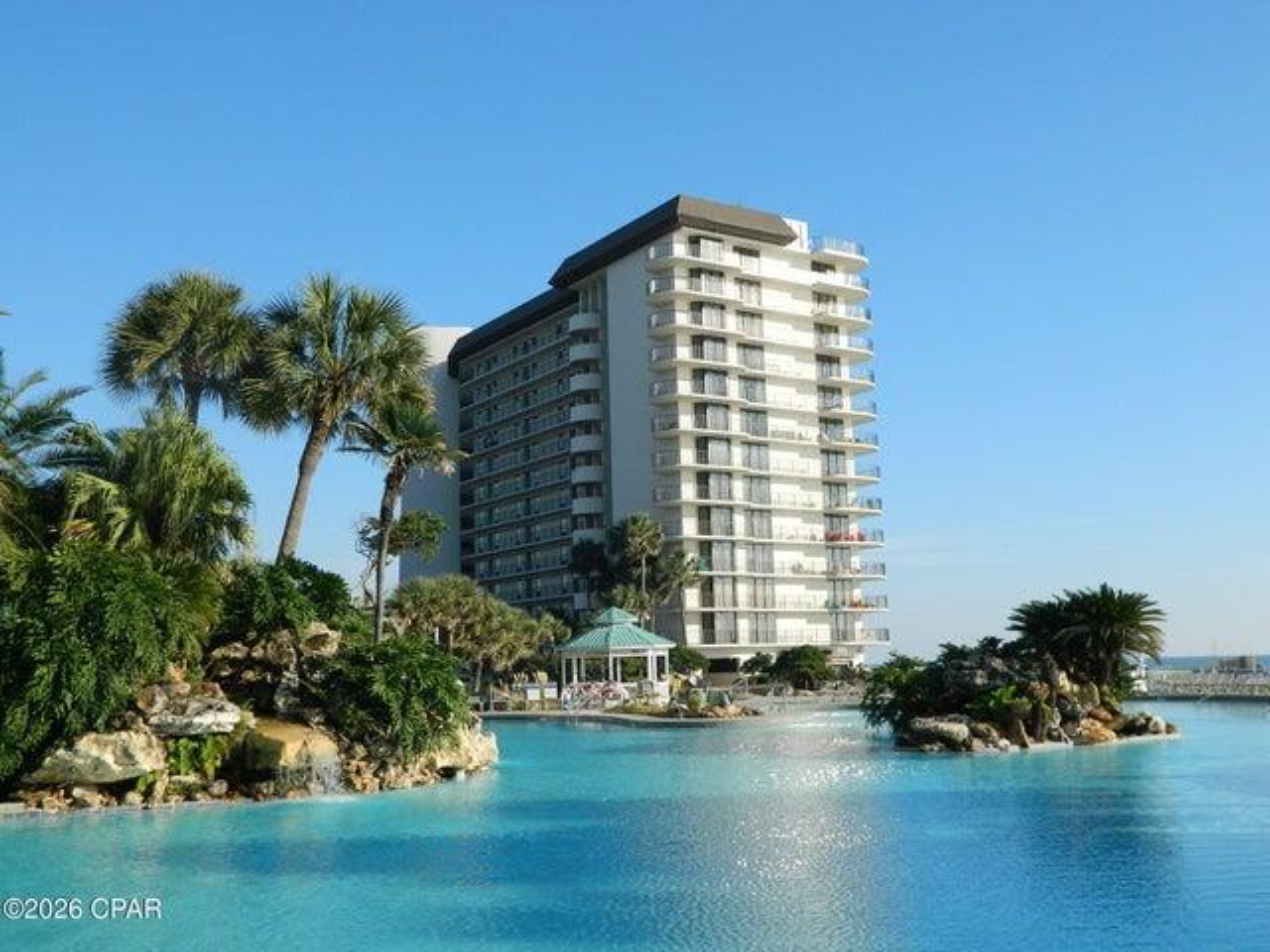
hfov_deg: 52.6
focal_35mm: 35
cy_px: 476
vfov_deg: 40.7
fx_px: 1284
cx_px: 635
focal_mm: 6.2
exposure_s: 1/160
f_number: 9.4
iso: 110
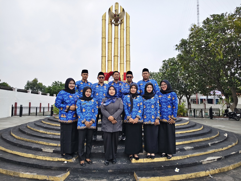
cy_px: 90
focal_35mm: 23
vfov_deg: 58.9
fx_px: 160
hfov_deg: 73.9
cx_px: 120
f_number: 2.8
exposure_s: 1/1517
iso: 50
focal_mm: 5.56
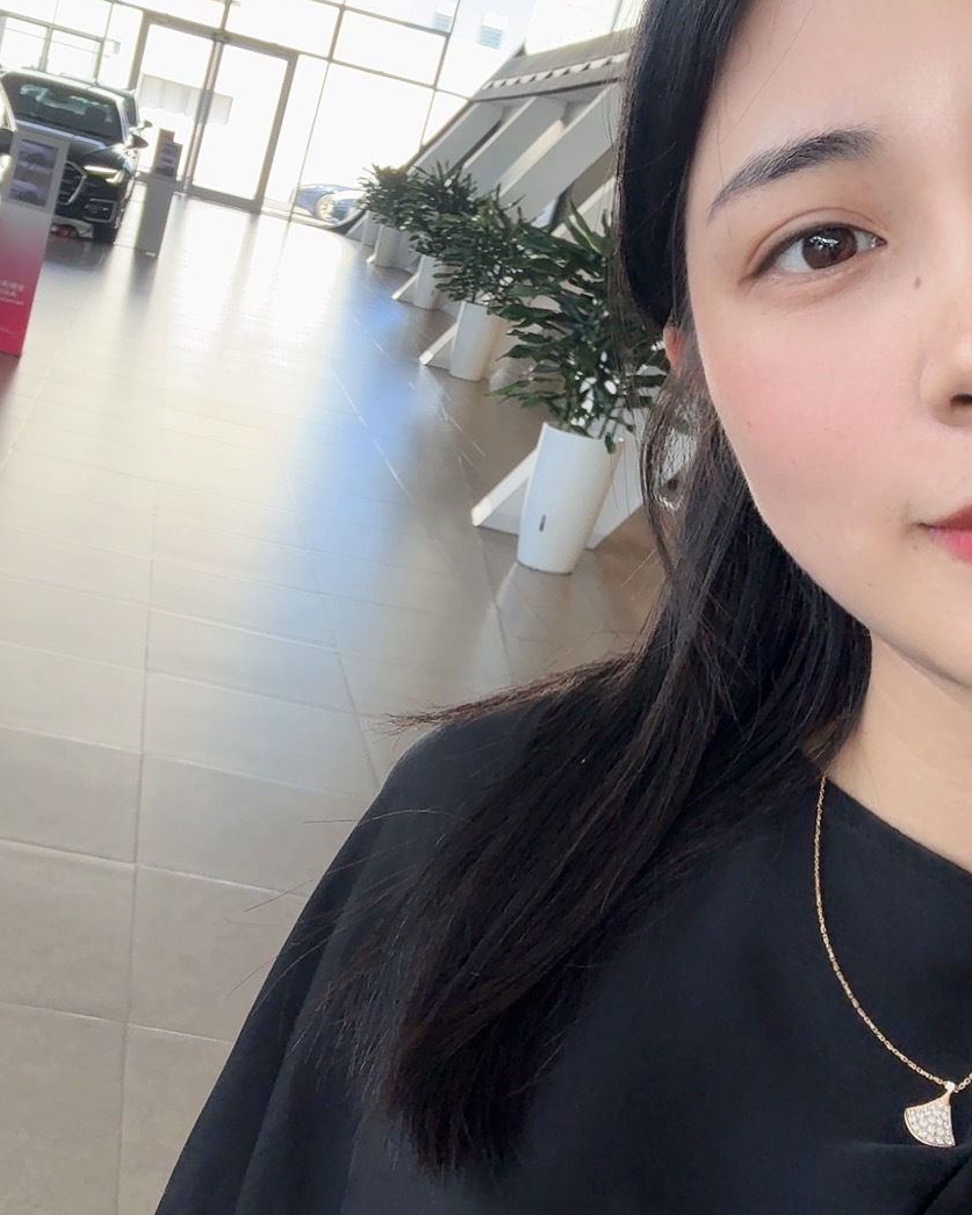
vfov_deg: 41.0
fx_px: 1618
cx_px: 327
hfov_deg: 33.2
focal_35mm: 45
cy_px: 484
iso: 80
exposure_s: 1/122
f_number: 1.9
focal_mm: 2.69
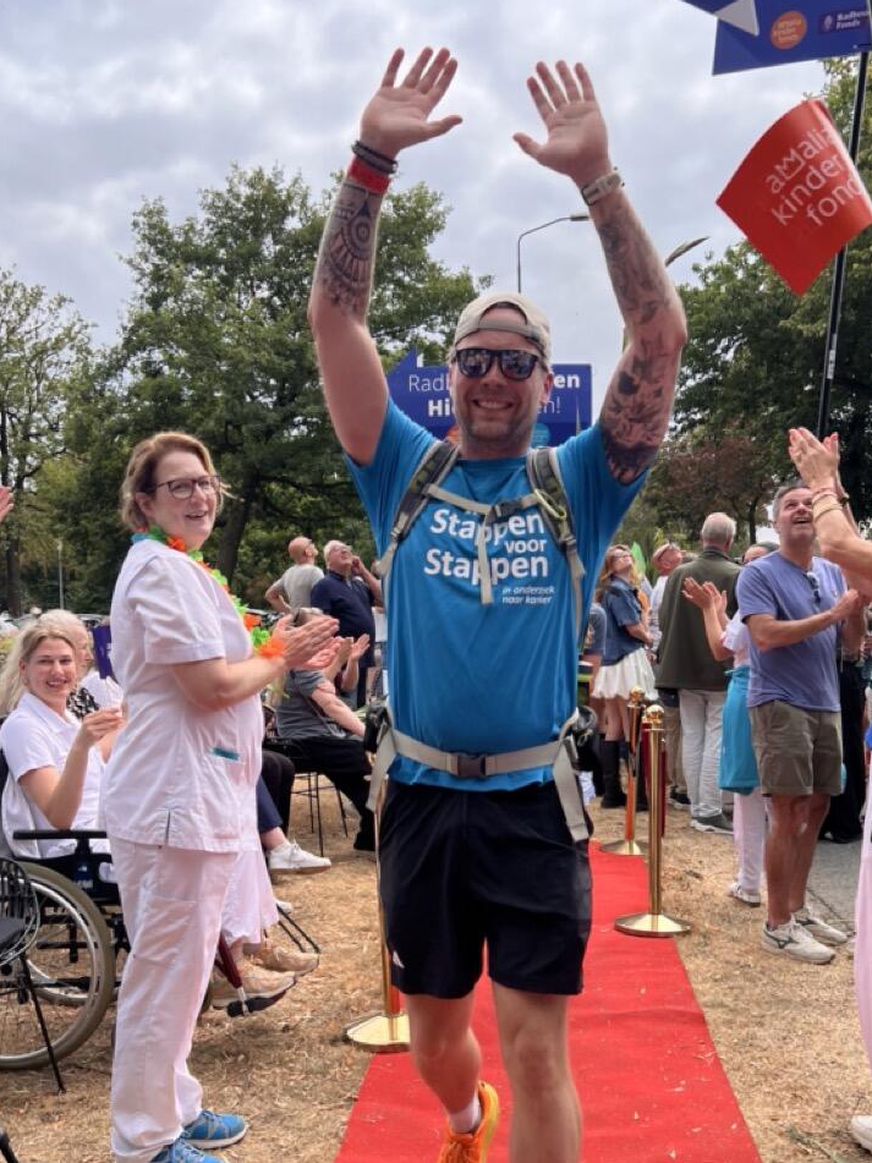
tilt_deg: -1.9
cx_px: 439
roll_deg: +1.8
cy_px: 677
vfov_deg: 52.4
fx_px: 1176
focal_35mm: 35
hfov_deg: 40.7
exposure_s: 1/2045
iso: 50
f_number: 1.5
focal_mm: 5.7
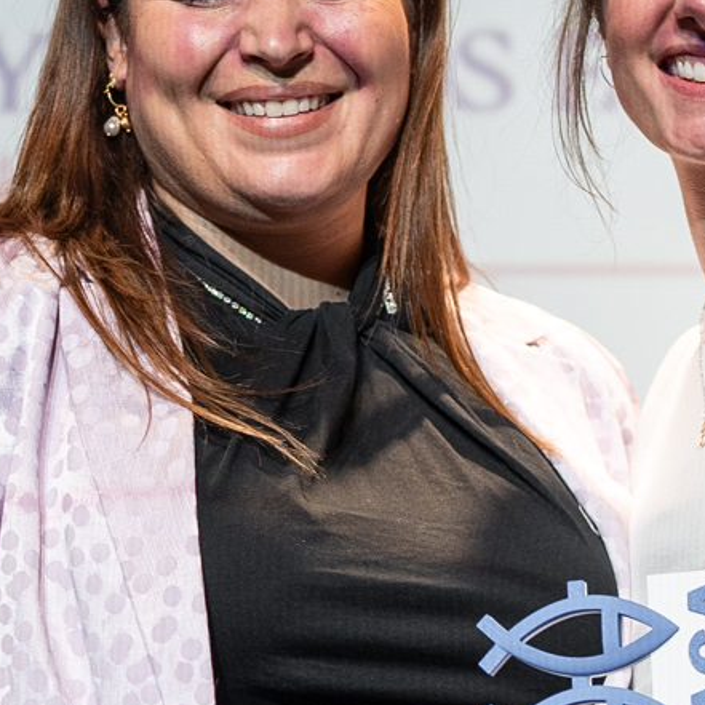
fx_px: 3180
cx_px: 793
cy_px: 464
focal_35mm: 138
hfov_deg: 12.4
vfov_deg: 12.6
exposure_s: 1/80
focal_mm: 35
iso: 125
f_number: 1.4
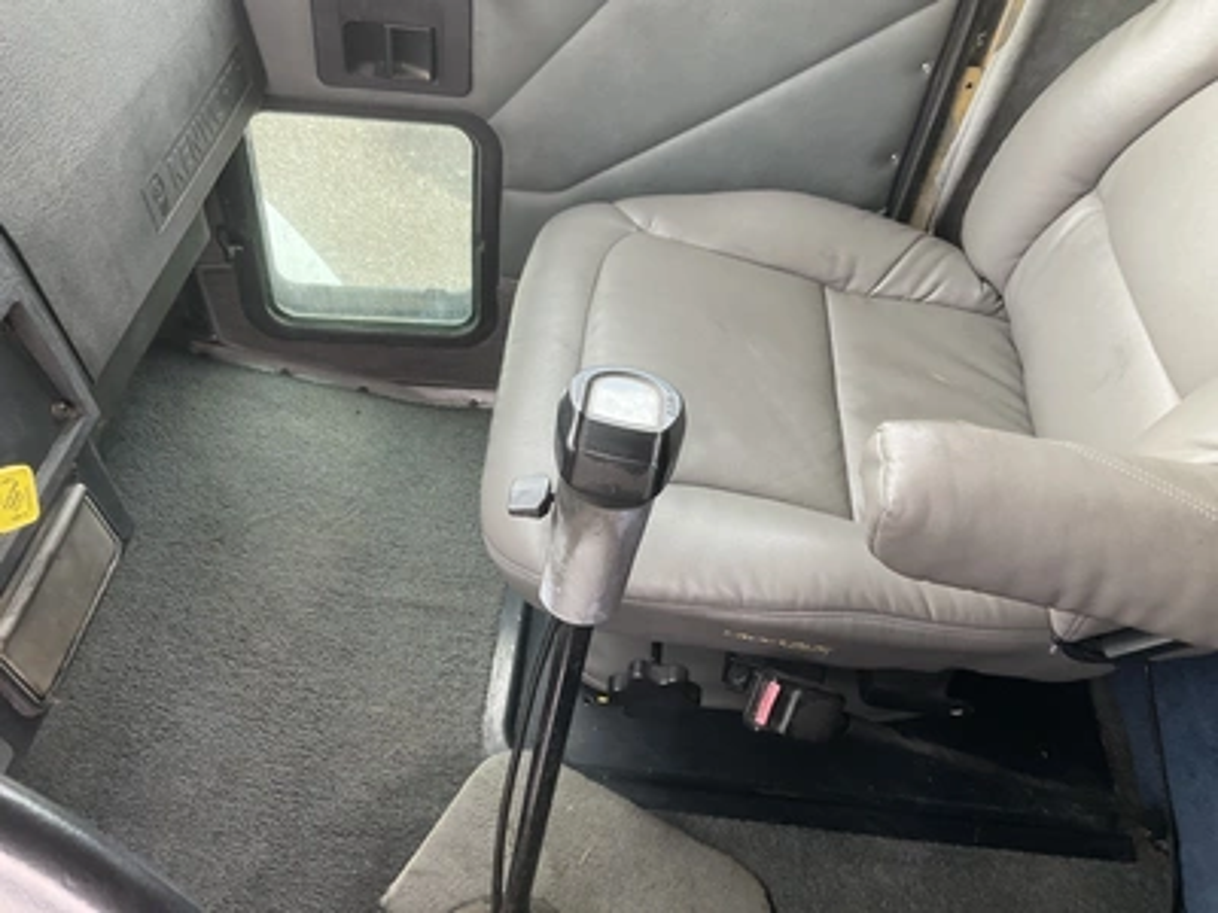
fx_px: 1020
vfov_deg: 48.2
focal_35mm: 29
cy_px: 456
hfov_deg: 61.7
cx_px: 609
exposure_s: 1/122
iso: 64
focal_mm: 3
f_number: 1.8
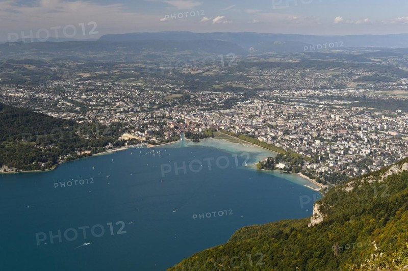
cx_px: 204
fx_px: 510
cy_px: 136
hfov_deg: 43.6
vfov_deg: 29.8
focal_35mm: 45
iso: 500
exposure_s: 1/400
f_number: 10
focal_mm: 45
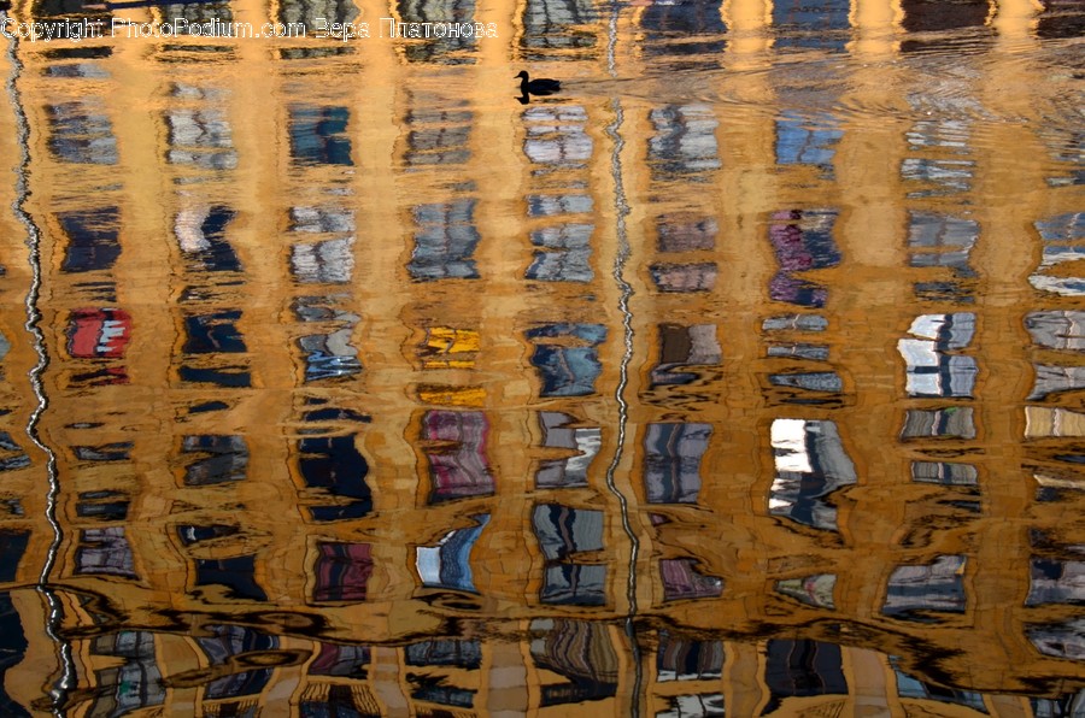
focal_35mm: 98
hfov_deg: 21.0
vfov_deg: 14.0
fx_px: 2932
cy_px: 359
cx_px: 542
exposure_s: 1/320
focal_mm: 65
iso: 200
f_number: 10
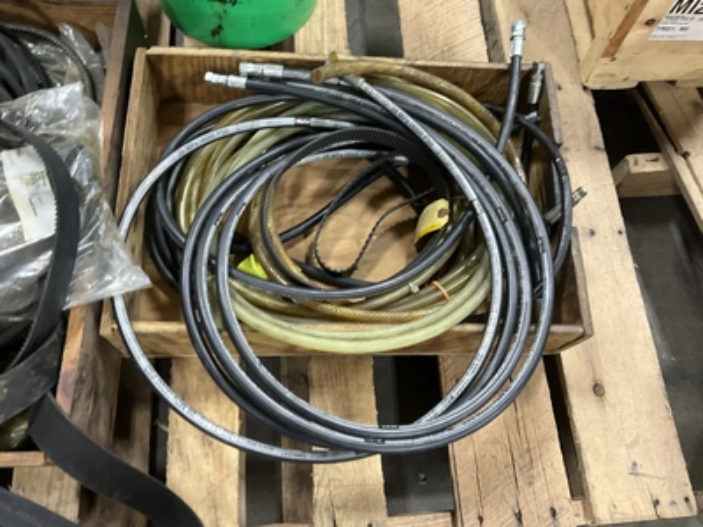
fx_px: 589
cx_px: 352
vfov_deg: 48.2
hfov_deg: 61.7
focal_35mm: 29
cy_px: 264
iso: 250
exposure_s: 1/30
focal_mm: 3
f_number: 1.8
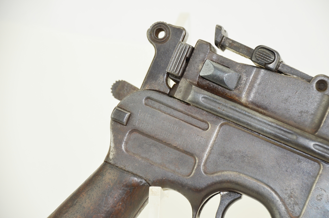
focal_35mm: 202
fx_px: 1847
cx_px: 164
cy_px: 109
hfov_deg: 10.2
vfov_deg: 6.8
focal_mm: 135
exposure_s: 1/80
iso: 400
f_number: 5.6
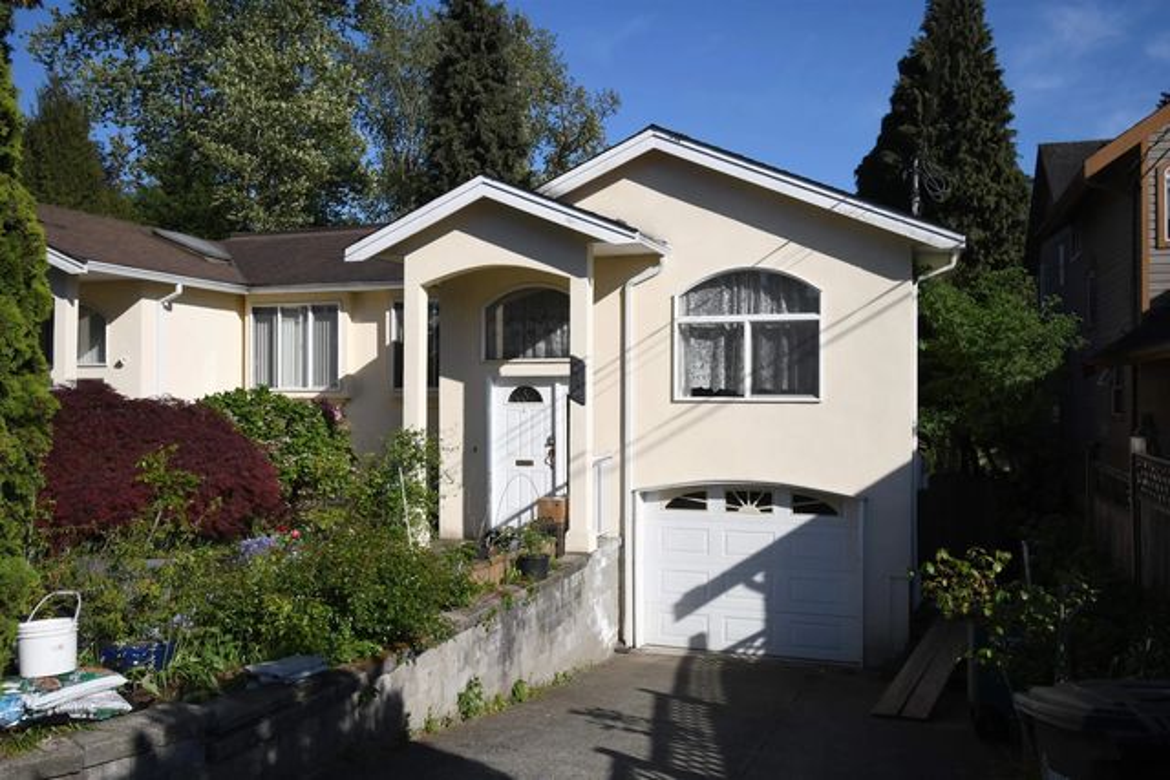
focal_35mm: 30
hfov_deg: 61.9
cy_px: 390
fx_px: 975
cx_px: 585
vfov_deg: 43.6
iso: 400
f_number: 5.6
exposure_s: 1/3200
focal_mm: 20
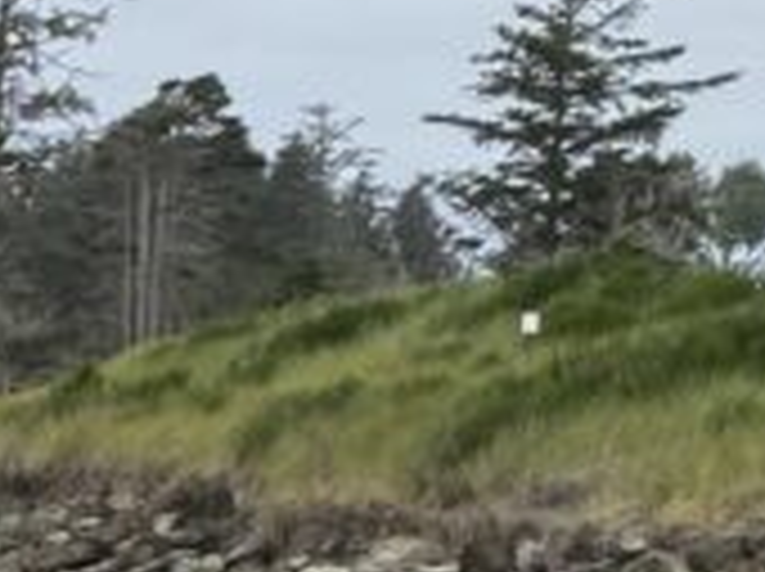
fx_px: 3465
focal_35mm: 157
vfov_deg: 9.4
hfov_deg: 11.5
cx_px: -675
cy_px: 577
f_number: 1.8
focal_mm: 4.25
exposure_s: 1/4274
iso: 32
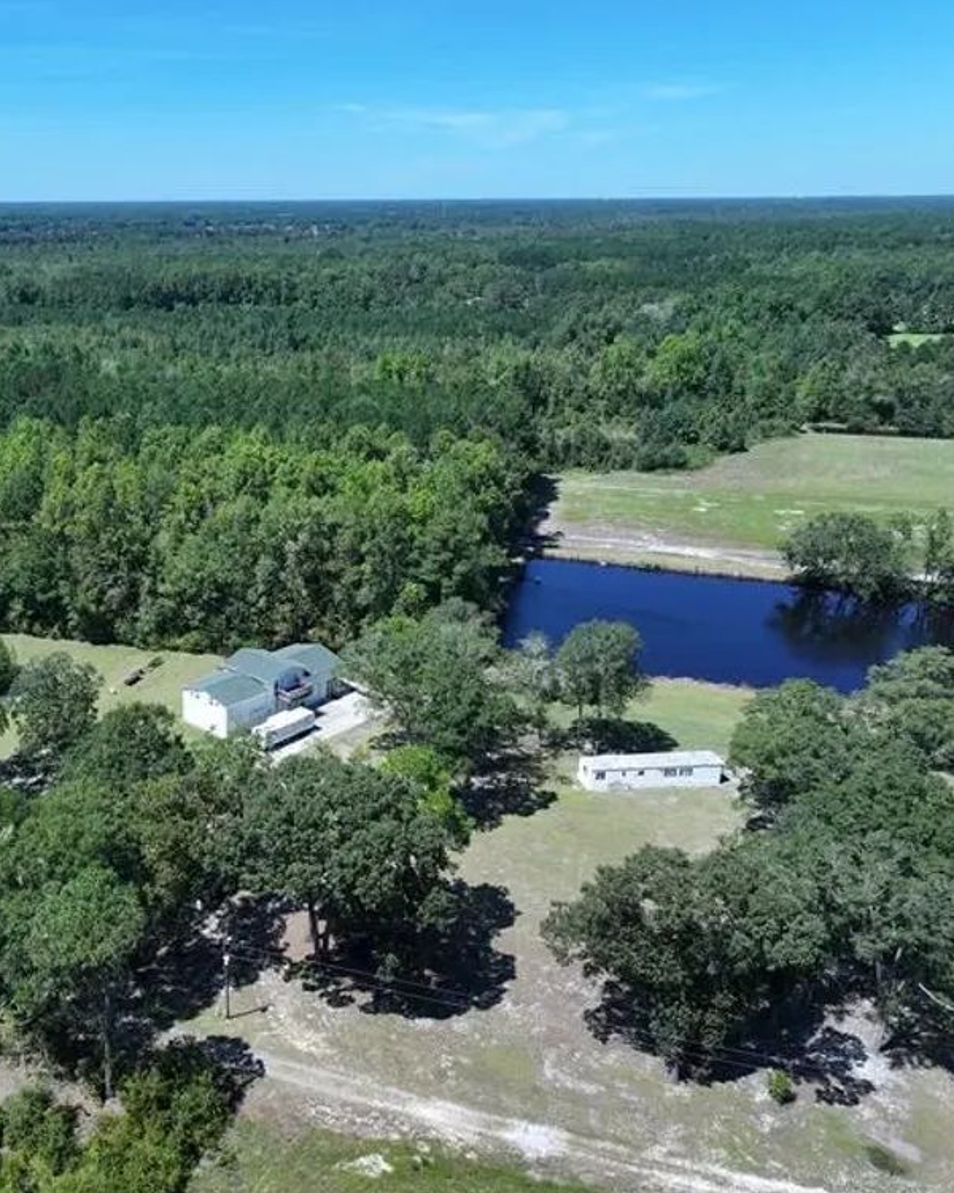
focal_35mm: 32
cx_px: 188
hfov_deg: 43.6
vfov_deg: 55.7
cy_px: 600
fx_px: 1129
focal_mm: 12.29
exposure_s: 1/1250
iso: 100
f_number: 3.2
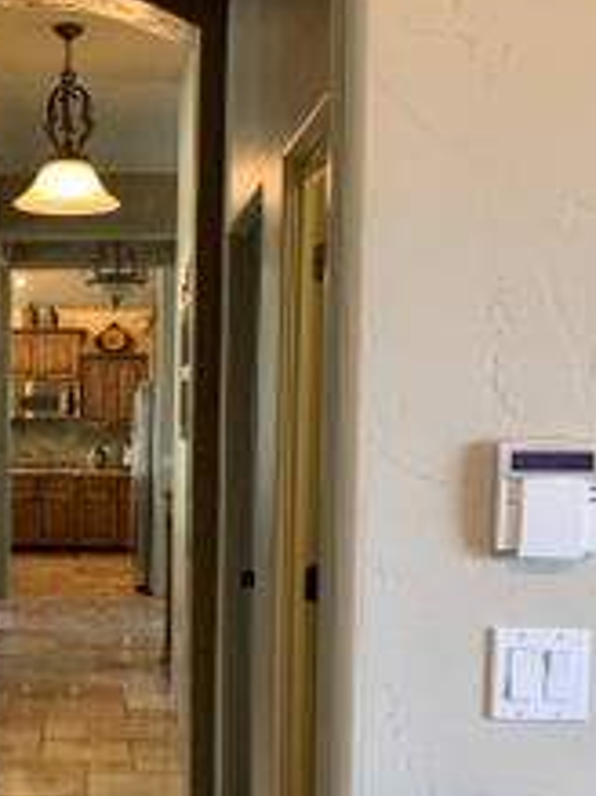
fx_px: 1310
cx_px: 18
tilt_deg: -5.1
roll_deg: -0.4
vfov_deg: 33.5
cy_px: 538
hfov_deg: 24.6
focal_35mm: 57
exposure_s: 1/60
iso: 125
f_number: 1.8
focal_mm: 4.25
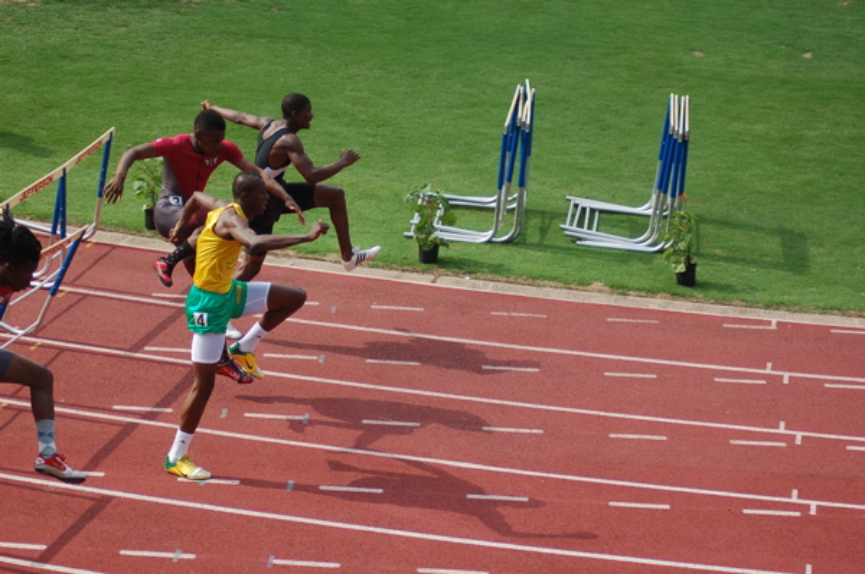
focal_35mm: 105
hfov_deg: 19.5
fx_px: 2519
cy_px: 287
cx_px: 432
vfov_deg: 13.0
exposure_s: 1/1000
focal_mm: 70
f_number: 4
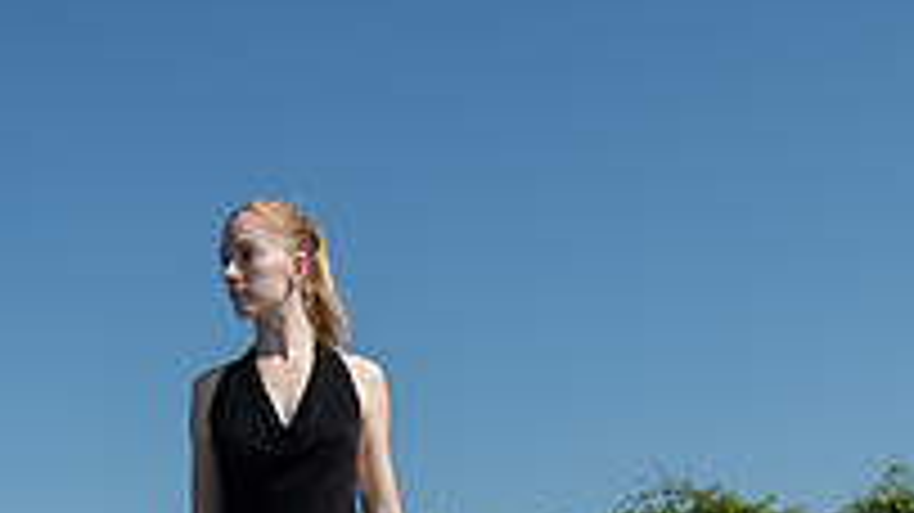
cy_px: 857
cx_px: 365
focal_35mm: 72
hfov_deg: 29.3
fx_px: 1744
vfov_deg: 15.0
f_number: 4
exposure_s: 1/3200
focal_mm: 24
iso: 200
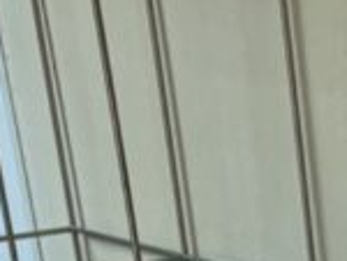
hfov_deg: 10.0
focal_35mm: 177
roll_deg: -0.1
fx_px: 1777
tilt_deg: -25.0
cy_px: 679
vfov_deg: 7.7
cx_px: 791
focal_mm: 5.96
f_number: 1.6
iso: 100
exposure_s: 1/60
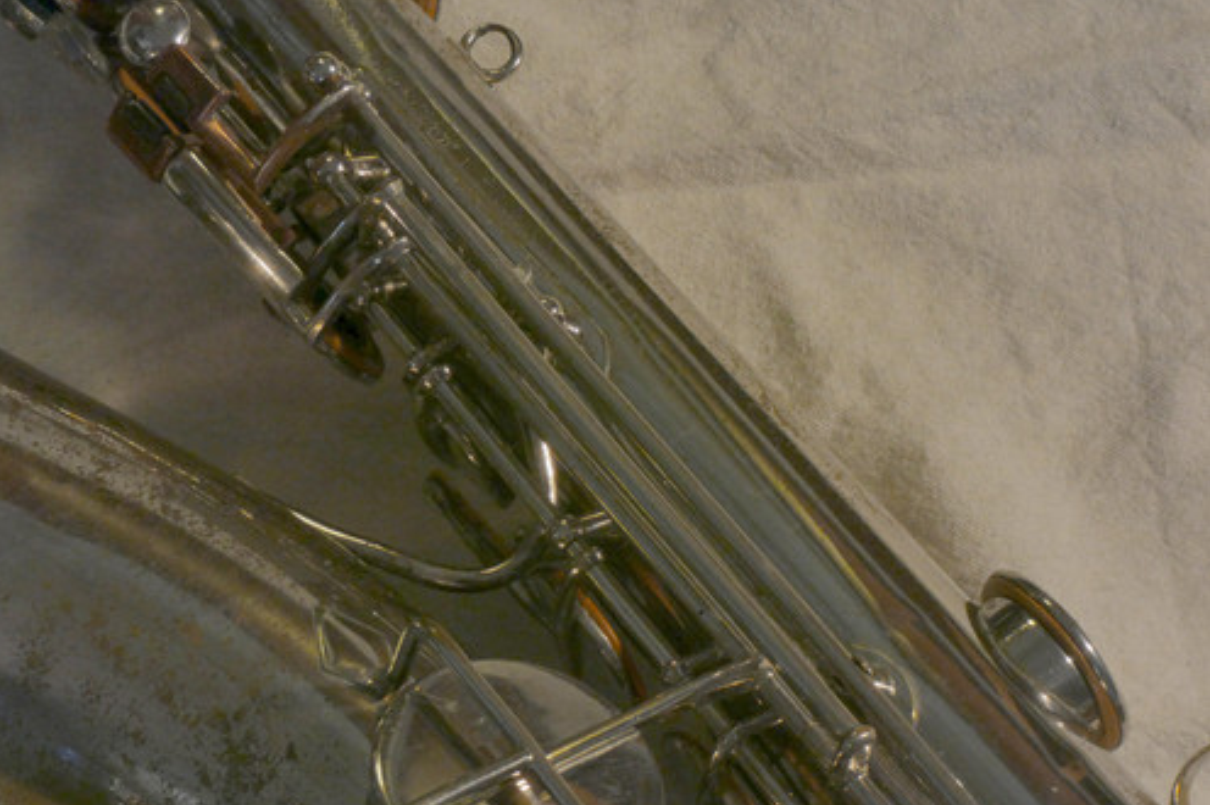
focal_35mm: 192
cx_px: 603
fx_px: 6449
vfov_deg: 7.1
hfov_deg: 10.7
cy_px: 450
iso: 125
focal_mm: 32.7
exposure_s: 1/40
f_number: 5.5
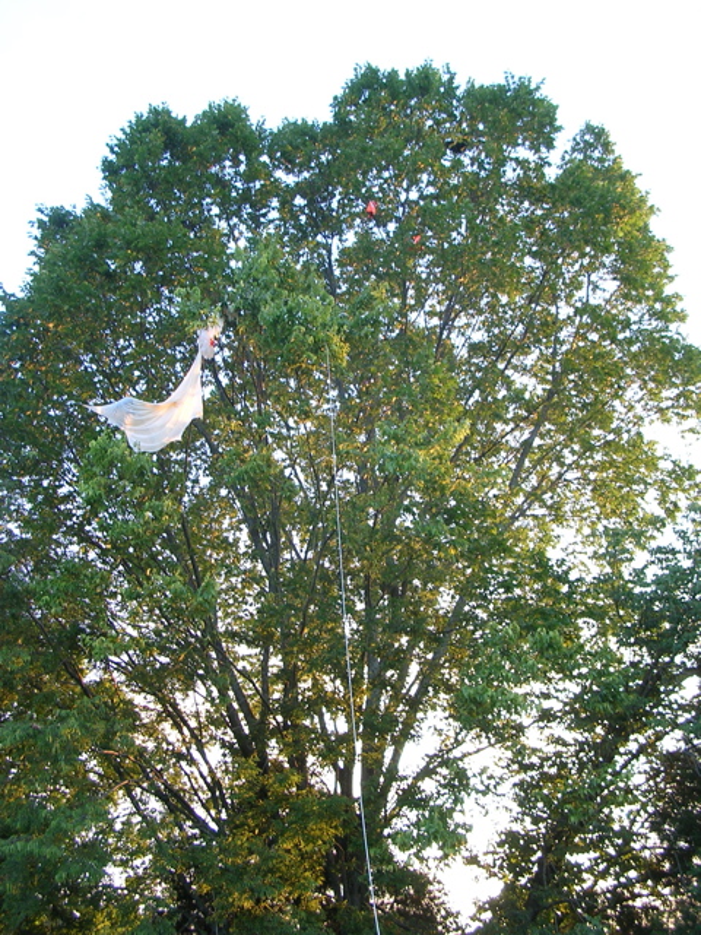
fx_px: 1026
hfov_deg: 37.7
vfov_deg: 49.0
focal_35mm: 38
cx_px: 350
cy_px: 468
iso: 50
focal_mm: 5.8
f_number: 2.8
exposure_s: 1/36.5
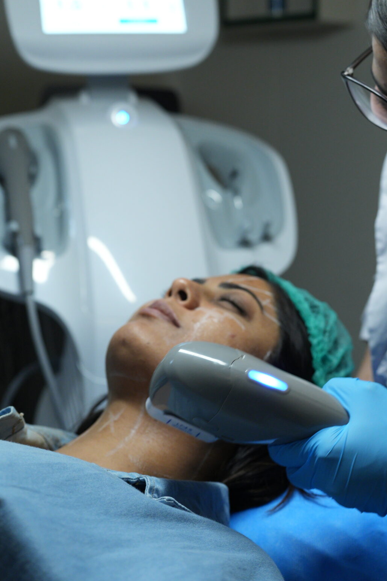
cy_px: 143
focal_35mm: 58
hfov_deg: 23.3
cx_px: 237
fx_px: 935
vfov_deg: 33.8
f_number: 3.2
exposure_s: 1/100
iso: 1600
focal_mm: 35
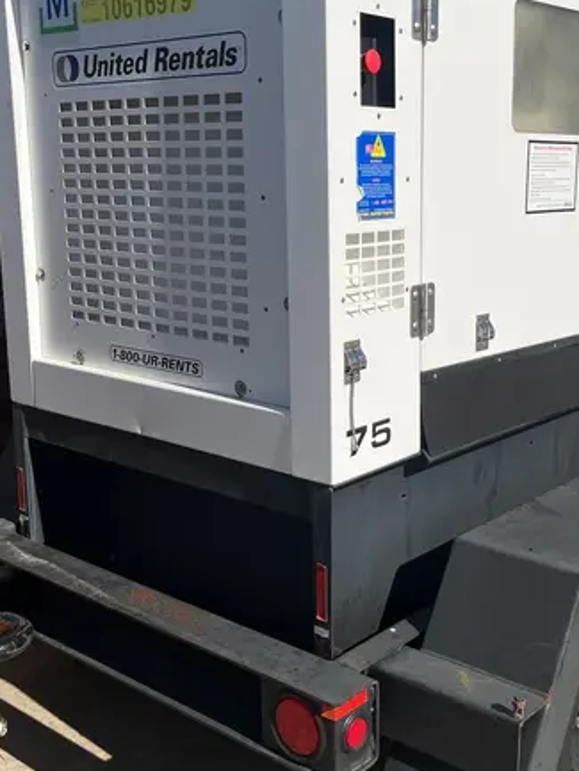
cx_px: 390
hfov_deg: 32.6
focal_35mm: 44
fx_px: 981
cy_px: 345
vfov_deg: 42.9
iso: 50
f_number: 1.6
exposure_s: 1/7874
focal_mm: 5.1
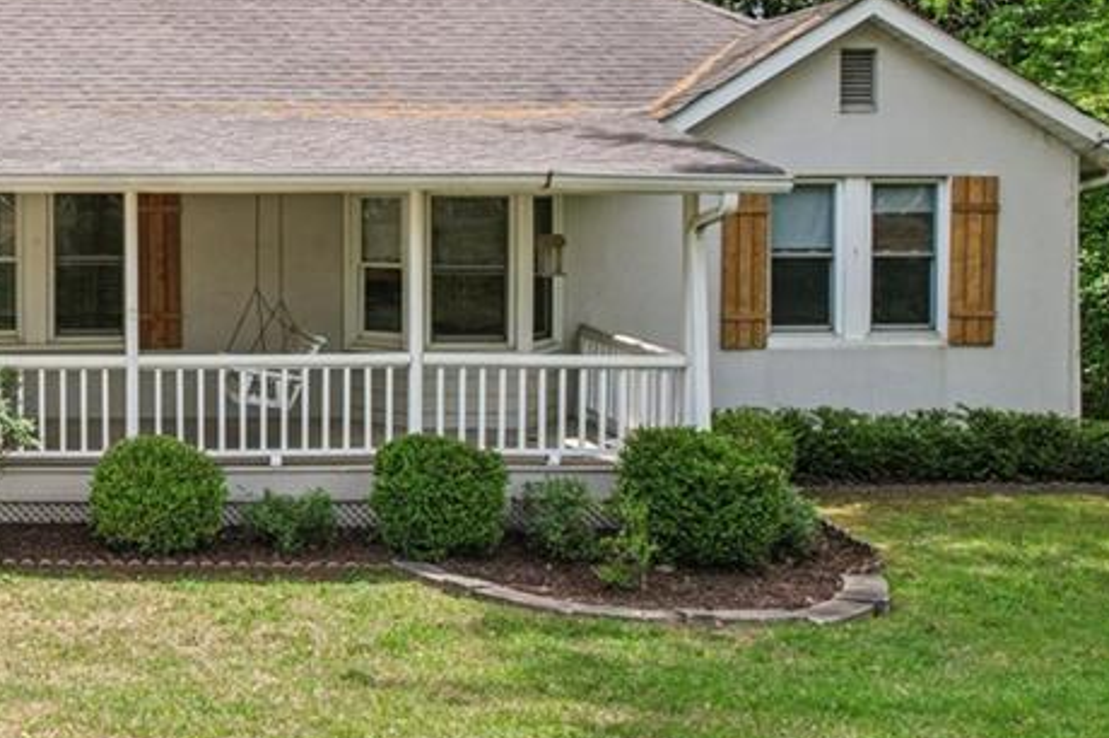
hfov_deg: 36.6
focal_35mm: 49
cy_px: 283
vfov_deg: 27.4
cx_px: 22
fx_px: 1508
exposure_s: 1/500
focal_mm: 8.4
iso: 100
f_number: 2.8
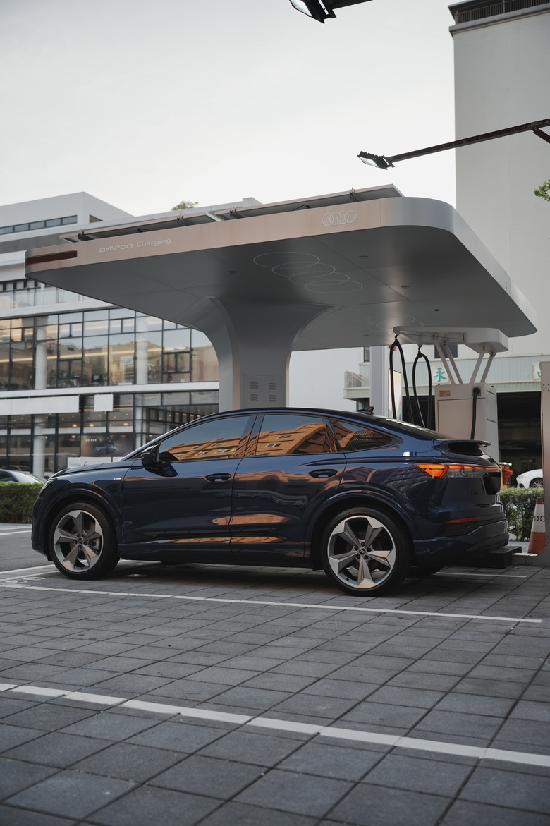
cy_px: 413
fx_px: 802
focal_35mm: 35
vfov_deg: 54.4
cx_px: 275
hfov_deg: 37.8
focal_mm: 35
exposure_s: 1/640
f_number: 2.8
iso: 100
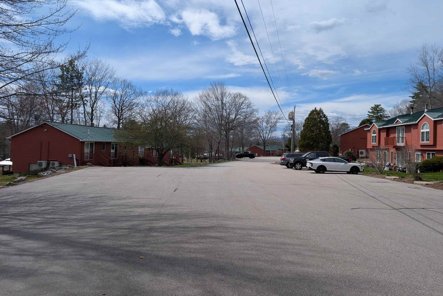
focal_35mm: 26
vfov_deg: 49.5
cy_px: 131
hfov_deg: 69.4
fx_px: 320
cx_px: 230
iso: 21
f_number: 1.68
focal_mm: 6.9
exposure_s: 1/2008
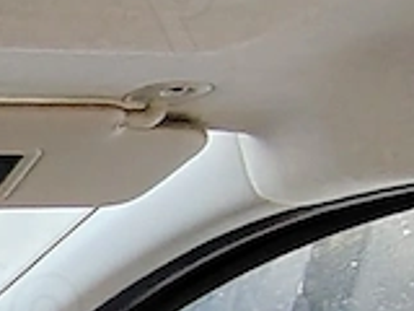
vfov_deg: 12.9
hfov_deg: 14.3
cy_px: 526
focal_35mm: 106
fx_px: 1268
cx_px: -499
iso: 226
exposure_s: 1/33.3
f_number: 2.2
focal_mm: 1.43
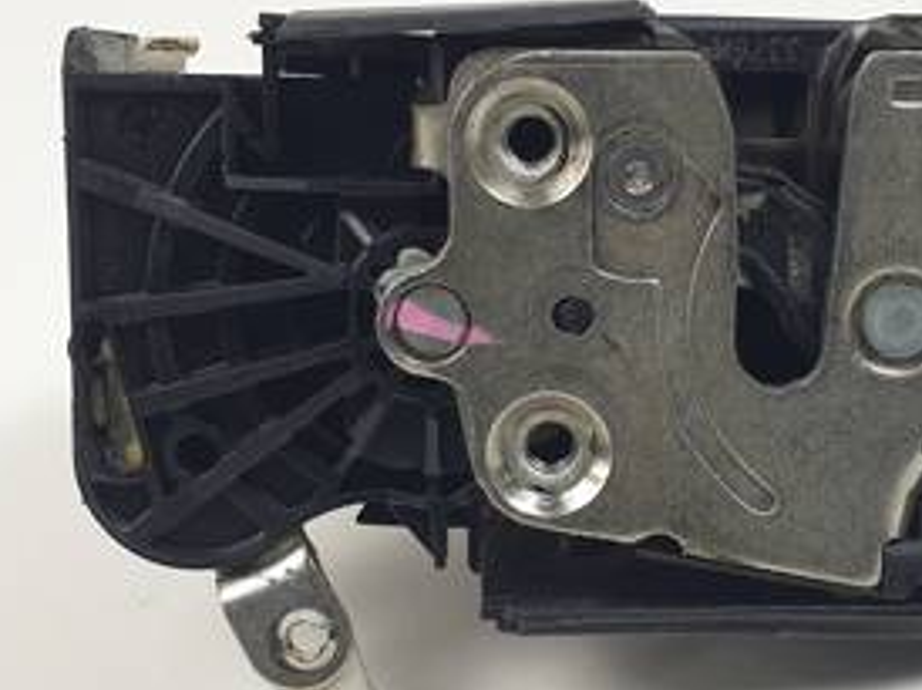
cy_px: 364
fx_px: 1011
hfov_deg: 48.0
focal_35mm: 38
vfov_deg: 37.7
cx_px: 636
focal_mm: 4.3
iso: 50
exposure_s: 1/122
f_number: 2.4
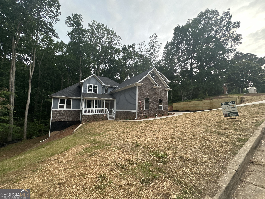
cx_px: 132
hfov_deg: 102.1
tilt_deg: +4.8
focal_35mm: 14
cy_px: 100
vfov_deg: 85.7
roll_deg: -0.5
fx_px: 107
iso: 320
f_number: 2.2
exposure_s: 1/86
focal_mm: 2.22
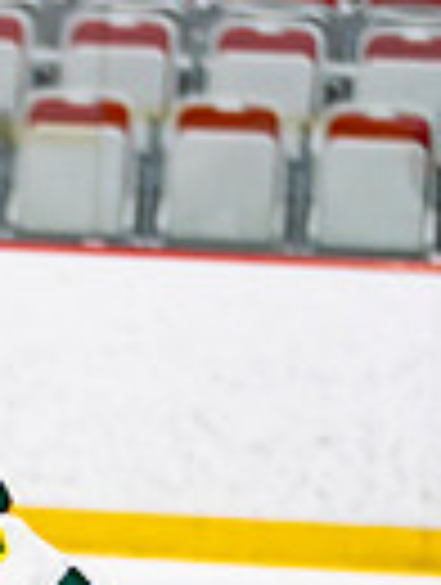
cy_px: 767
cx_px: -266
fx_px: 8703
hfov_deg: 2.9
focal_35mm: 514
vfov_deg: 3.8
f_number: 2.8
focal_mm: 120
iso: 640
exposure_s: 1/640
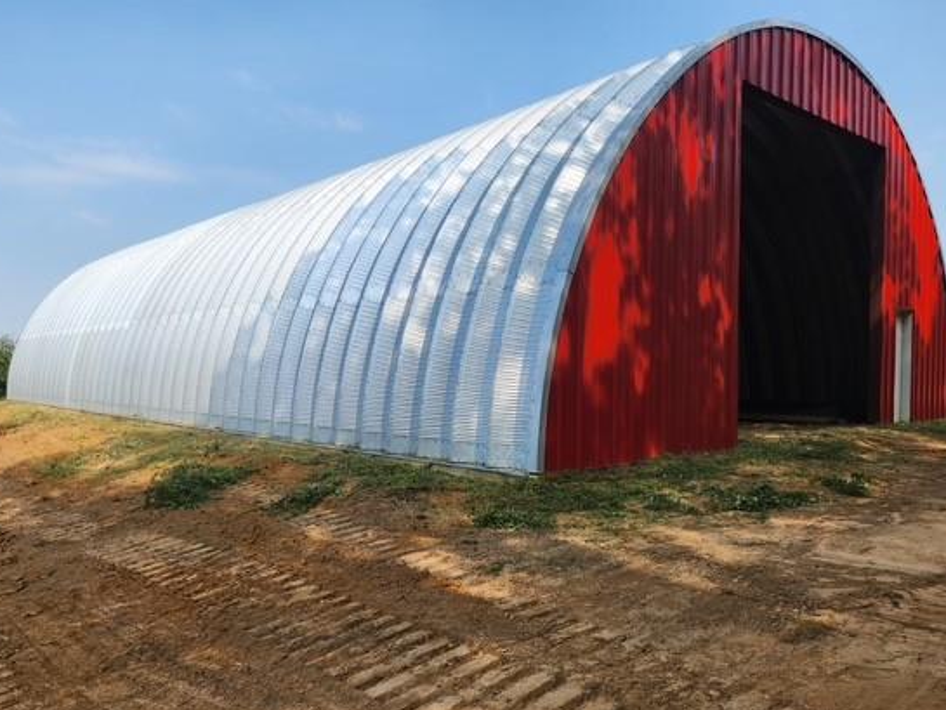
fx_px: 738
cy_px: 413
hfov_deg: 65.3
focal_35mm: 27
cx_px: 474
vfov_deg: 51.1
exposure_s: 1/1151
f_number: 1.8
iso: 20
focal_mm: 5.4
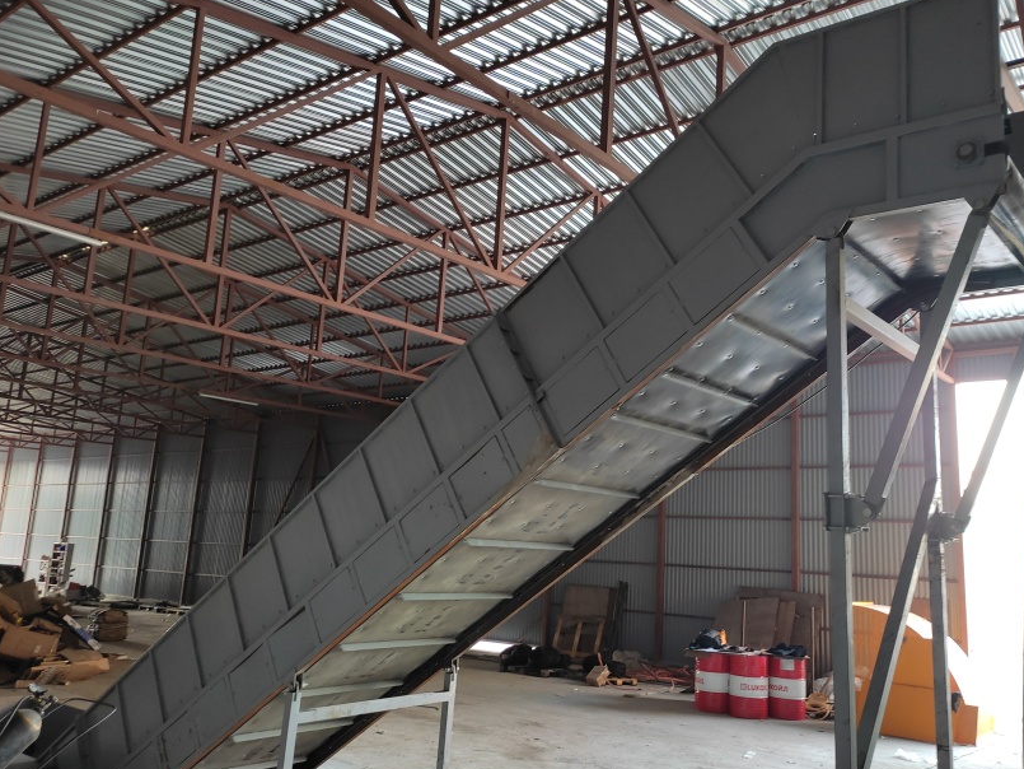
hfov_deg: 58.2
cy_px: 379
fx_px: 917
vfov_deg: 45.5
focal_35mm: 31
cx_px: 567
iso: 504
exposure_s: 1/30
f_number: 1.79
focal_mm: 4.74
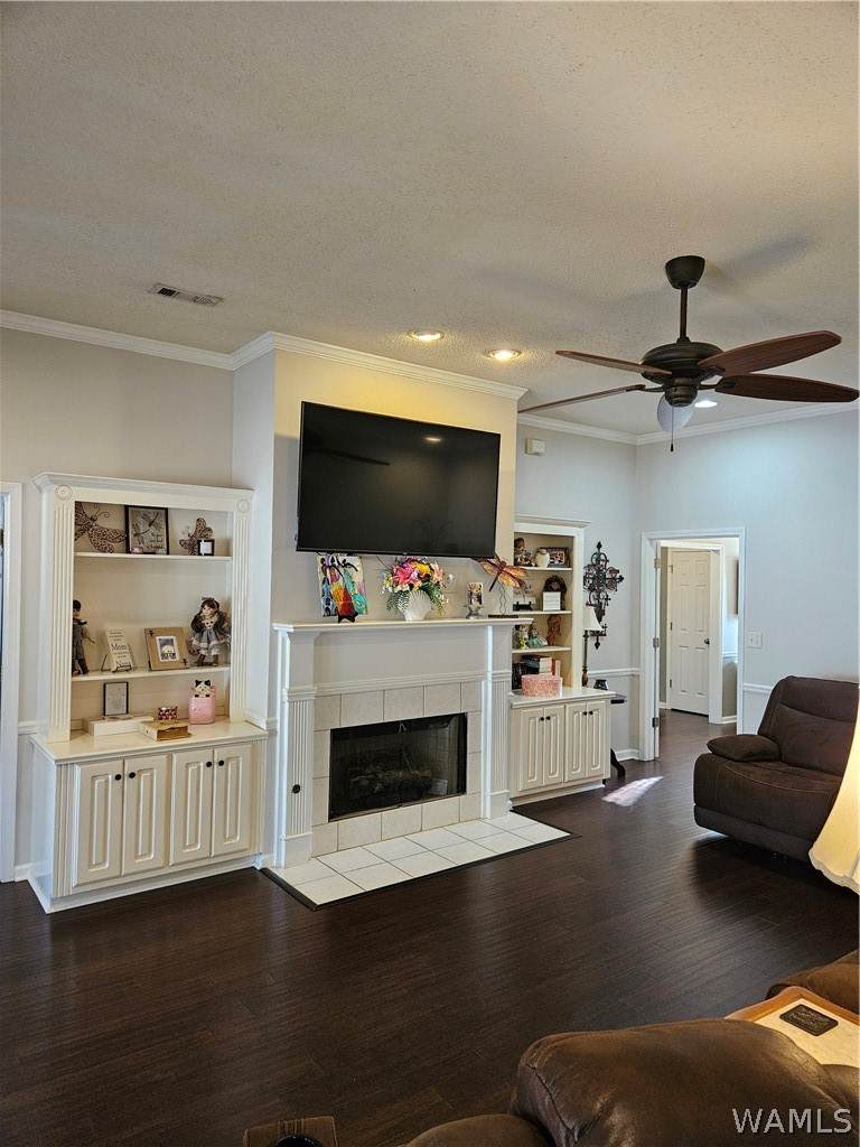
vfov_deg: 73.9
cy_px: 574
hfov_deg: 58.9
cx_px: 430
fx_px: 762
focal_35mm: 23
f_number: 1.8
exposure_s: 1/120
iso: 640
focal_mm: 5.4
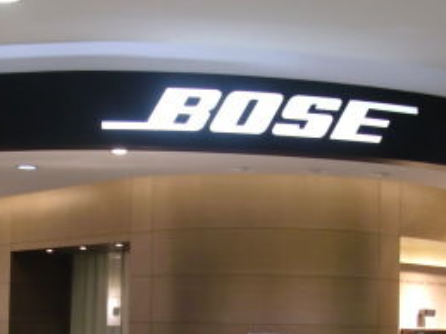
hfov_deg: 22.0
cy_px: 310
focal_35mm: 89
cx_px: 203
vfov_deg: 16.3
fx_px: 1146
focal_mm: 6.3
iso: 200
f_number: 2.8
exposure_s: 1/60
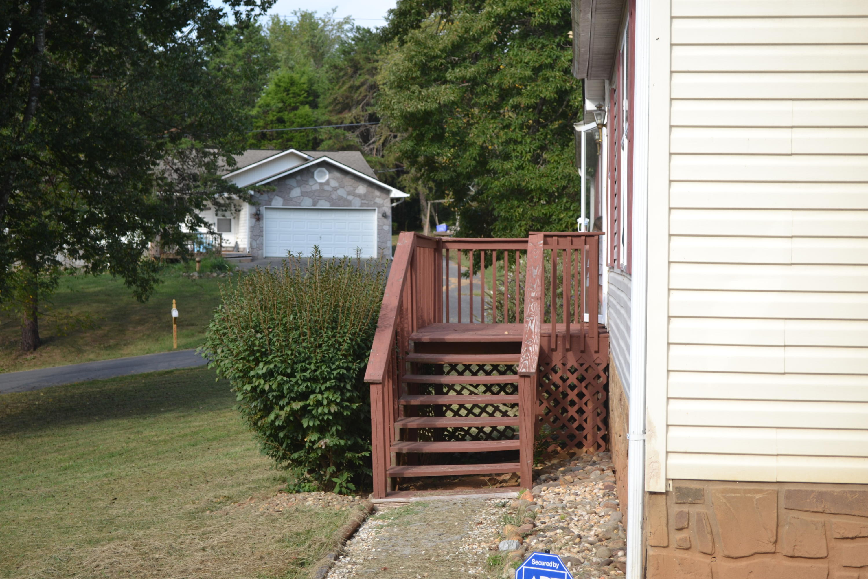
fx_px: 1447
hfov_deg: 33.4
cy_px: 290
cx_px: 434
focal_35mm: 60
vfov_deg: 22.6
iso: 100
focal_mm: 40
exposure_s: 1/200
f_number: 5.6
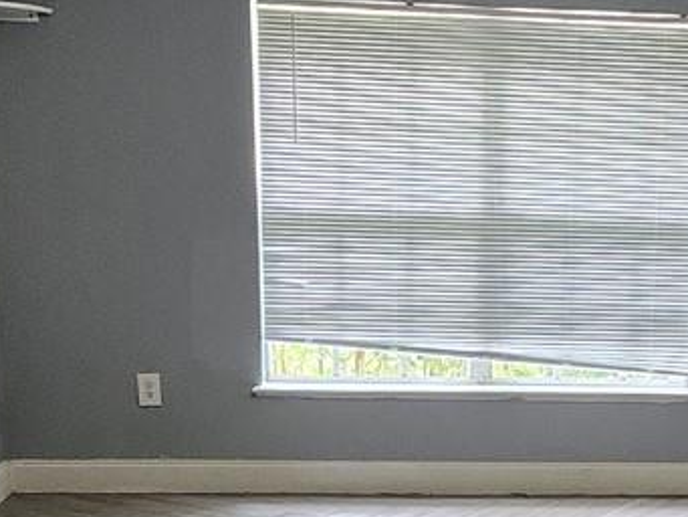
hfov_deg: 30.6
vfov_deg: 23.1
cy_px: 515
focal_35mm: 61
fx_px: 1213
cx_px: 591
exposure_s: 1/40
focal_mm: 1.74
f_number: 2.2
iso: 400
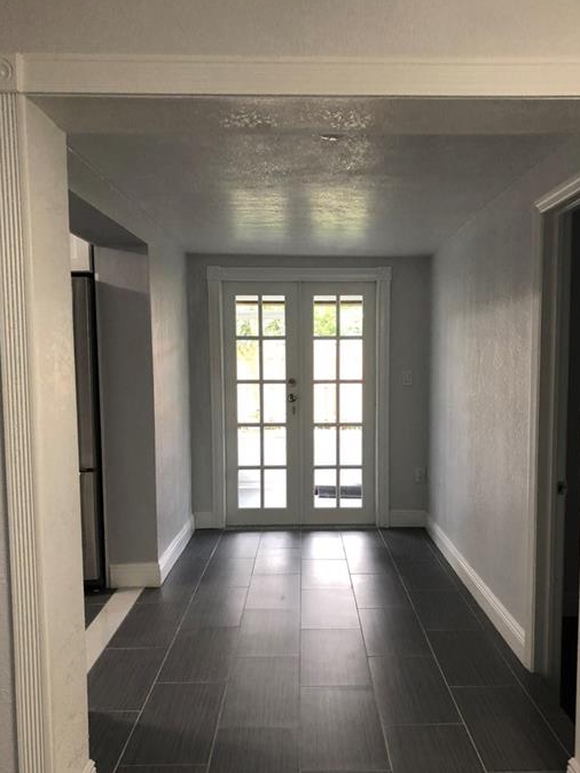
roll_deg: -0.4
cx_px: 311
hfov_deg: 42.9
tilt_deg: -5.9
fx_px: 737
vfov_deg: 55.2
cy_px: 429
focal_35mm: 33
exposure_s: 1/15
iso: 50
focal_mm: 3.99
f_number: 1.8
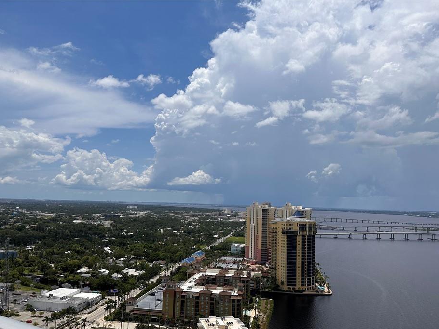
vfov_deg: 51.3
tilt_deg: +1.7
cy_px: 184
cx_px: 223
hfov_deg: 65.3
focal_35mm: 27
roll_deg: -2.0
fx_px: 343
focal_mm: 6.86
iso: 80
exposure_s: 1/13699
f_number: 1.78
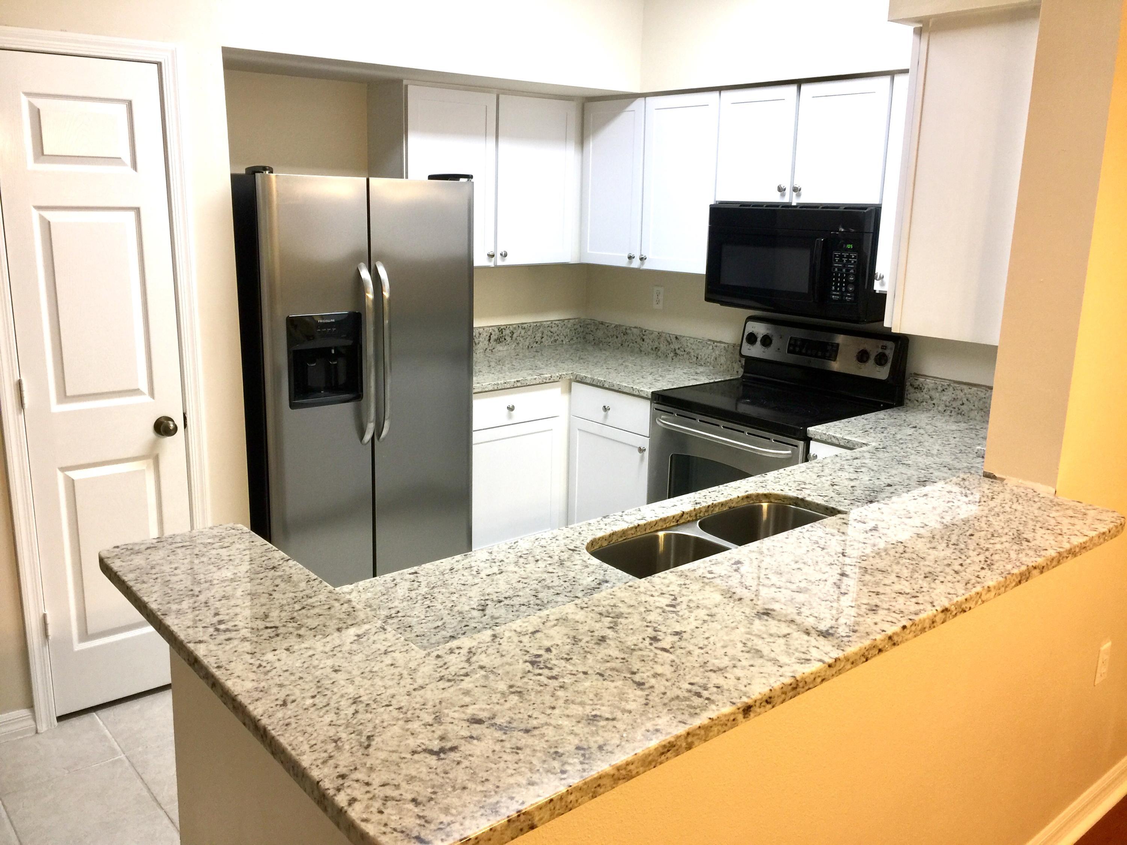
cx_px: 564
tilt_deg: -13.3
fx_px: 944
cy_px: 422
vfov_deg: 48.2
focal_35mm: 29
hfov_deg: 61.7
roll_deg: -1.0
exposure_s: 1/15
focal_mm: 4.15
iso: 40
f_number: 2.2
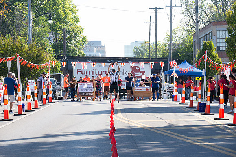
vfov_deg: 11.0
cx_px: 118
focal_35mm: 125
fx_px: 820
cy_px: 78
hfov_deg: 16.4
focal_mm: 125
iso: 200
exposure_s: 1/250
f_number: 7.1
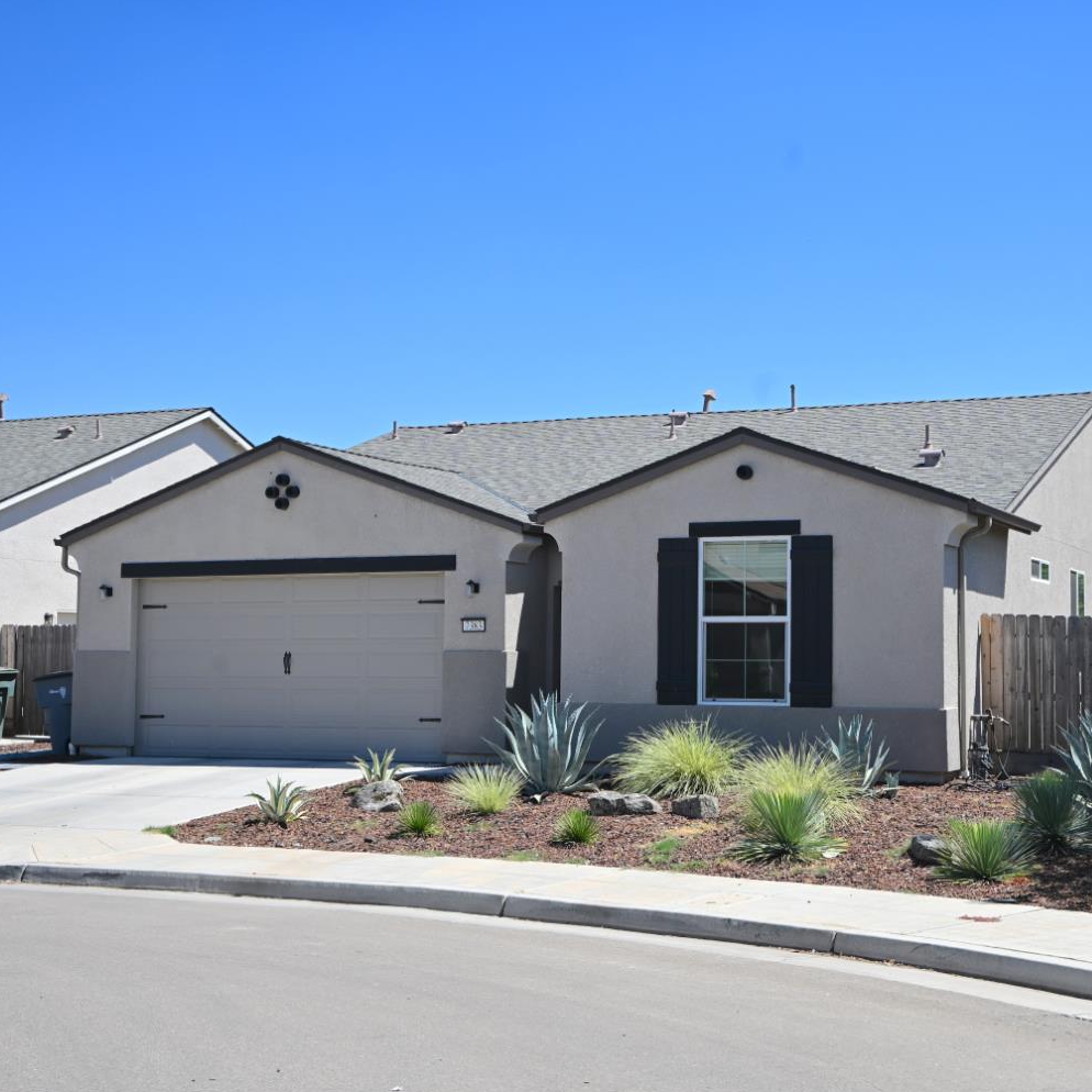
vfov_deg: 34.0
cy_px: 547
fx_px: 1785
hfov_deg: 33.8
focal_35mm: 50
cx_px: 703
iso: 100
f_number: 7.1
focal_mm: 39
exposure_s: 1/400
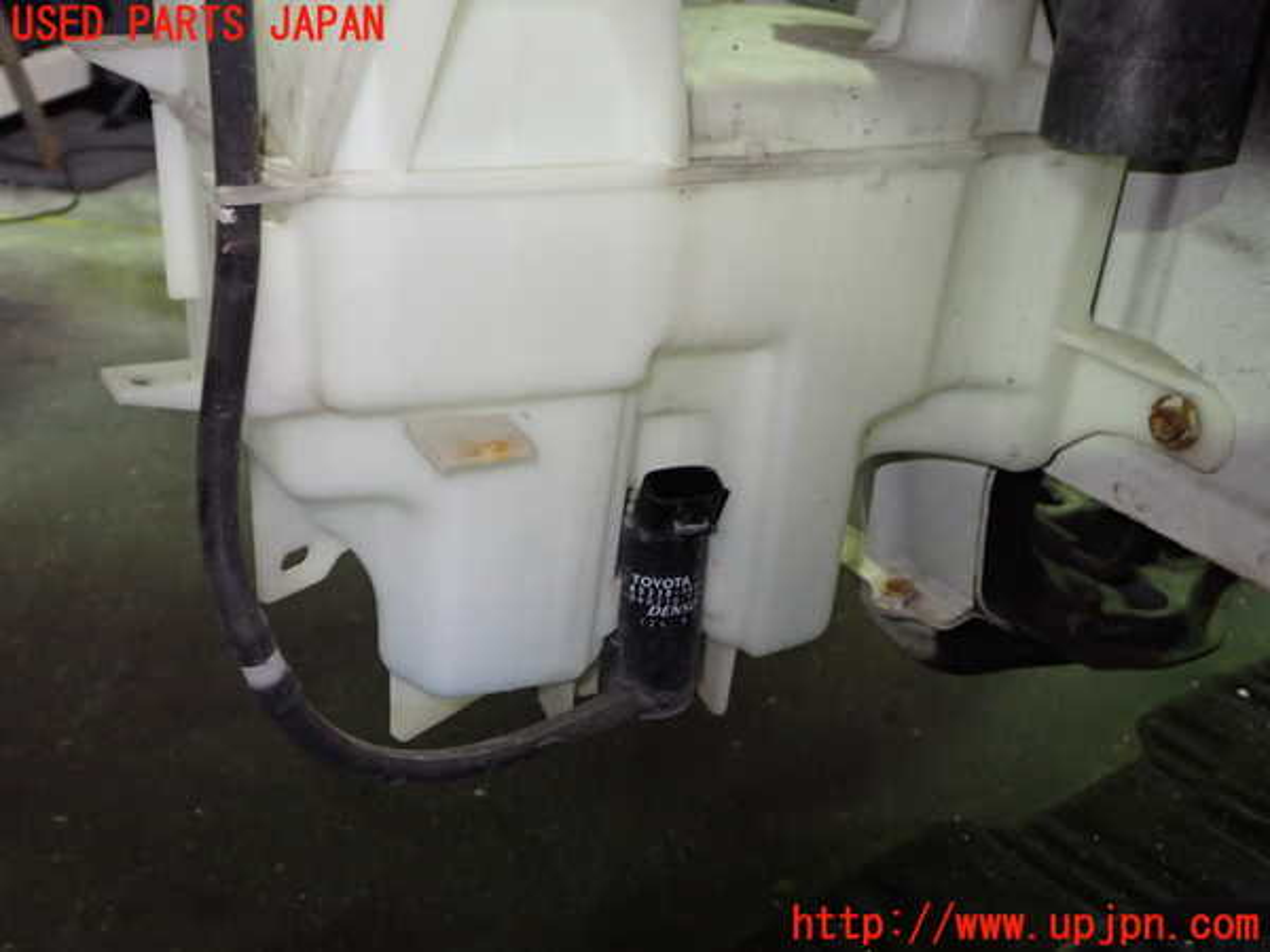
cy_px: 476
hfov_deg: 51.4
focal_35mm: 36
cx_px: 635
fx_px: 1321
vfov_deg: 39.7
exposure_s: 1/40
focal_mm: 6.37
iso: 640
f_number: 2.5
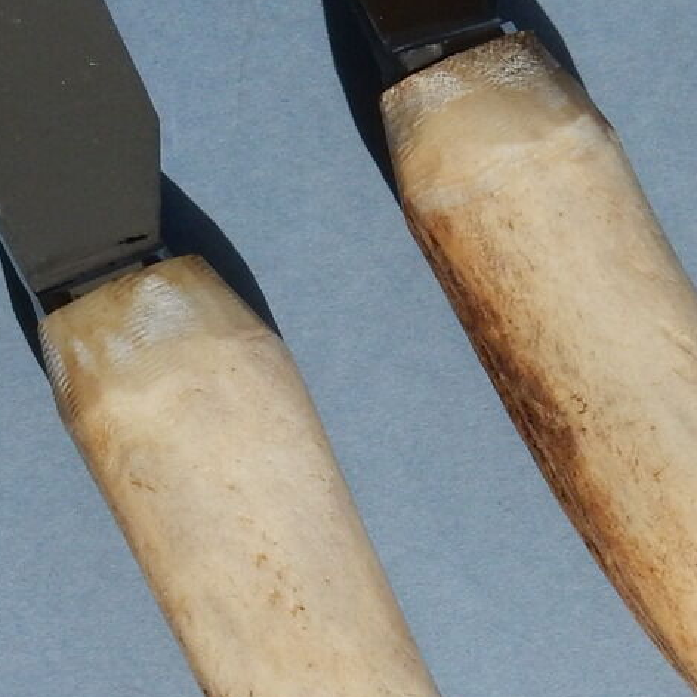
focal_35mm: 225
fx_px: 5126
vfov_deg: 7.8
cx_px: 1067
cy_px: 644
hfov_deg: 7.6
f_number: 4.5
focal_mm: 10.7
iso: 125
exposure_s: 1/400
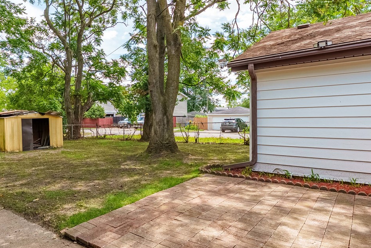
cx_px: 128
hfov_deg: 68.9
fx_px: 262
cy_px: 121
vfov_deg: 50.7
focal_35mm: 25
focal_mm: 14.8
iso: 250
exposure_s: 1/2500
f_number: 7.1
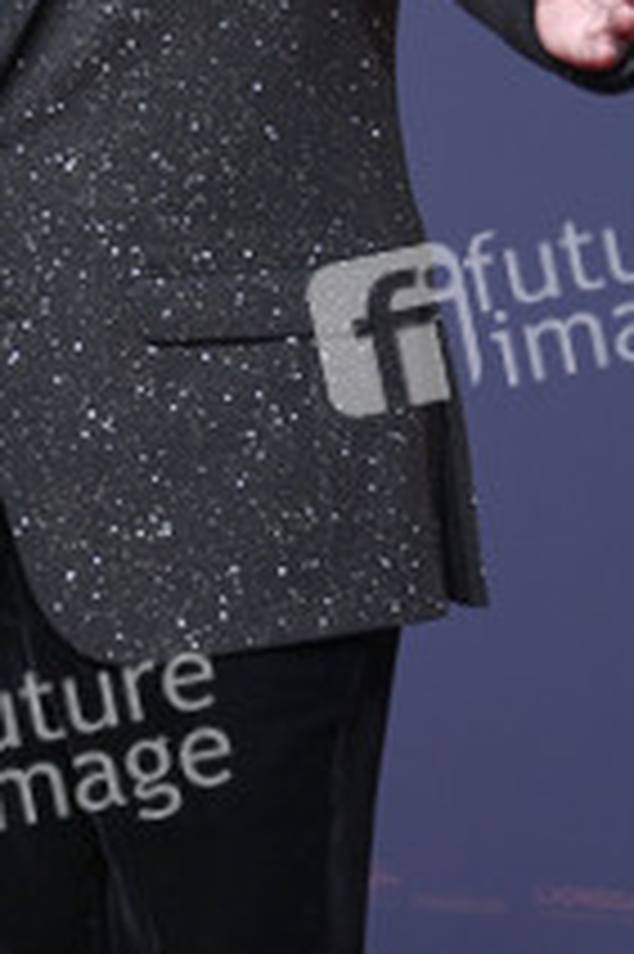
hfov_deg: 6.0
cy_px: 86
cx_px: 130
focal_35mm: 230
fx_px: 6085
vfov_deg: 8.9
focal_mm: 122
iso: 400
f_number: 5.6
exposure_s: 1/250
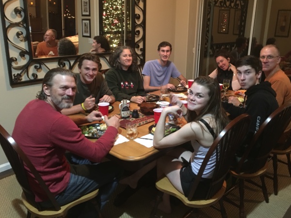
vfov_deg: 45.4
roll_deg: -0.8
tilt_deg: -15.5
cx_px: 155
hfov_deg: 58.3
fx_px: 261
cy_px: 102
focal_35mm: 31
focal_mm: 4.15
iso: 125
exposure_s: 1/4
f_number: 2.2
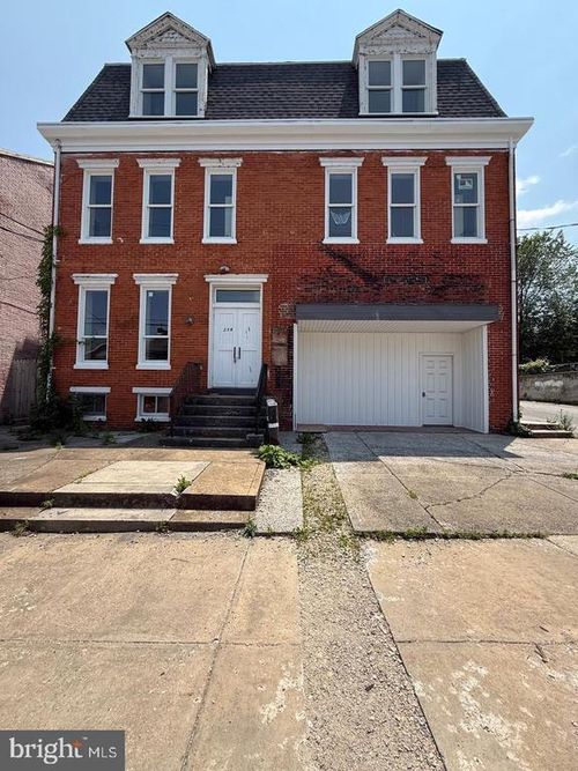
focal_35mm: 14
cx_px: 289
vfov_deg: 102.1
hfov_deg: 85.7
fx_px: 312
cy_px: 386
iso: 50
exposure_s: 1/1848
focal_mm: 2.22
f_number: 2.2
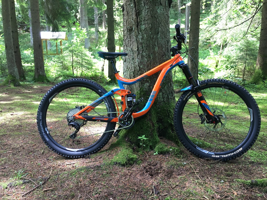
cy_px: 100
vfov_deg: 48.2
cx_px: 134
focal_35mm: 29
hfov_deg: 61.7
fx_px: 224
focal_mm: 4.15
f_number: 2.2
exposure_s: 1/33
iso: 32
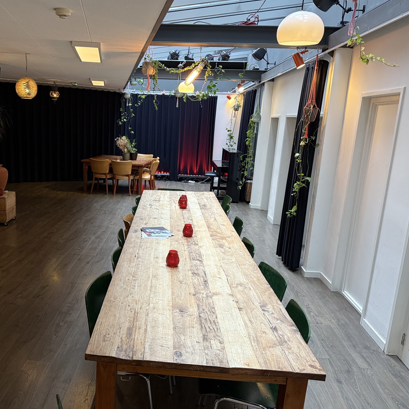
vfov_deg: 55.6
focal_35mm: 29
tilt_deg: -11.5
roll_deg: -2.5
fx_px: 388
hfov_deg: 54.7
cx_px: 143
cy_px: 200
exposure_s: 1/60
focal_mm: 6.76
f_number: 1.78
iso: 400
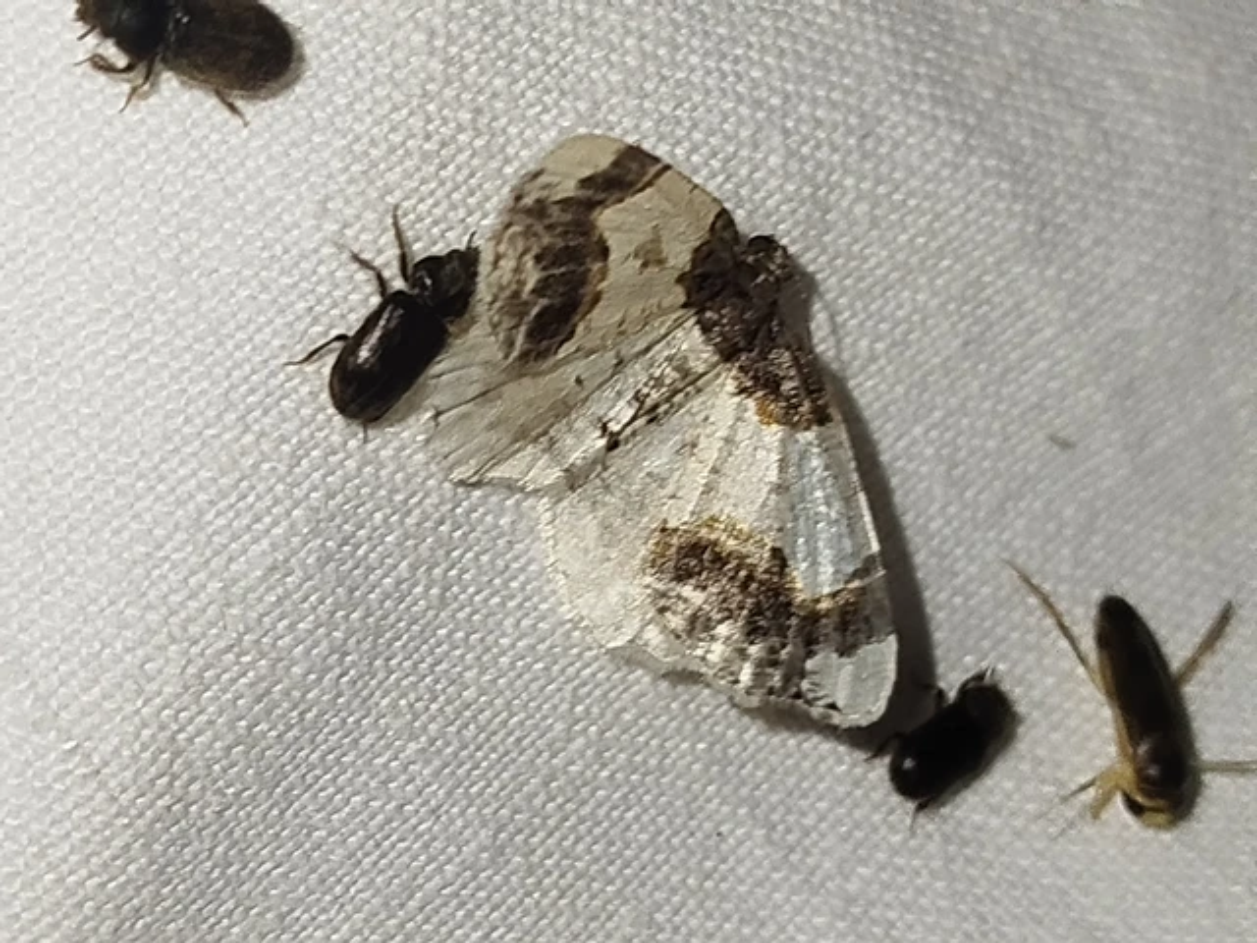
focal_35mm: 117
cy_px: 472
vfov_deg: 12.7
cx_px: 628
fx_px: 4249
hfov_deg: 16.8
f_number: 1.7
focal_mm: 5.31
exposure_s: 1/50
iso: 80
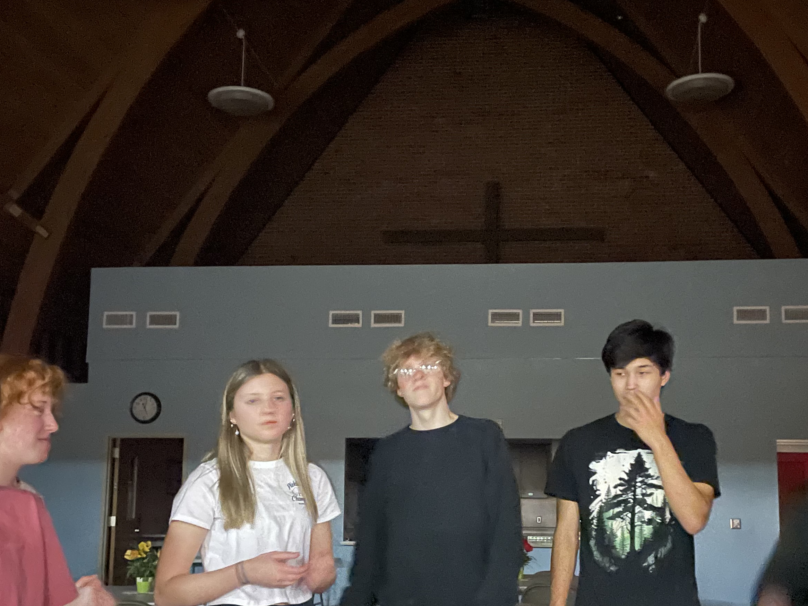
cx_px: 487
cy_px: 400
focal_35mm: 45
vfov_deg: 31.9
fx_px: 1050
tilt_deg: +6.4
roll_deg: -0.2
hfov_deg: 41.9
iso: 1250
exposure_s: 1/8
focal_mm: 4.2
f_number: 1.6
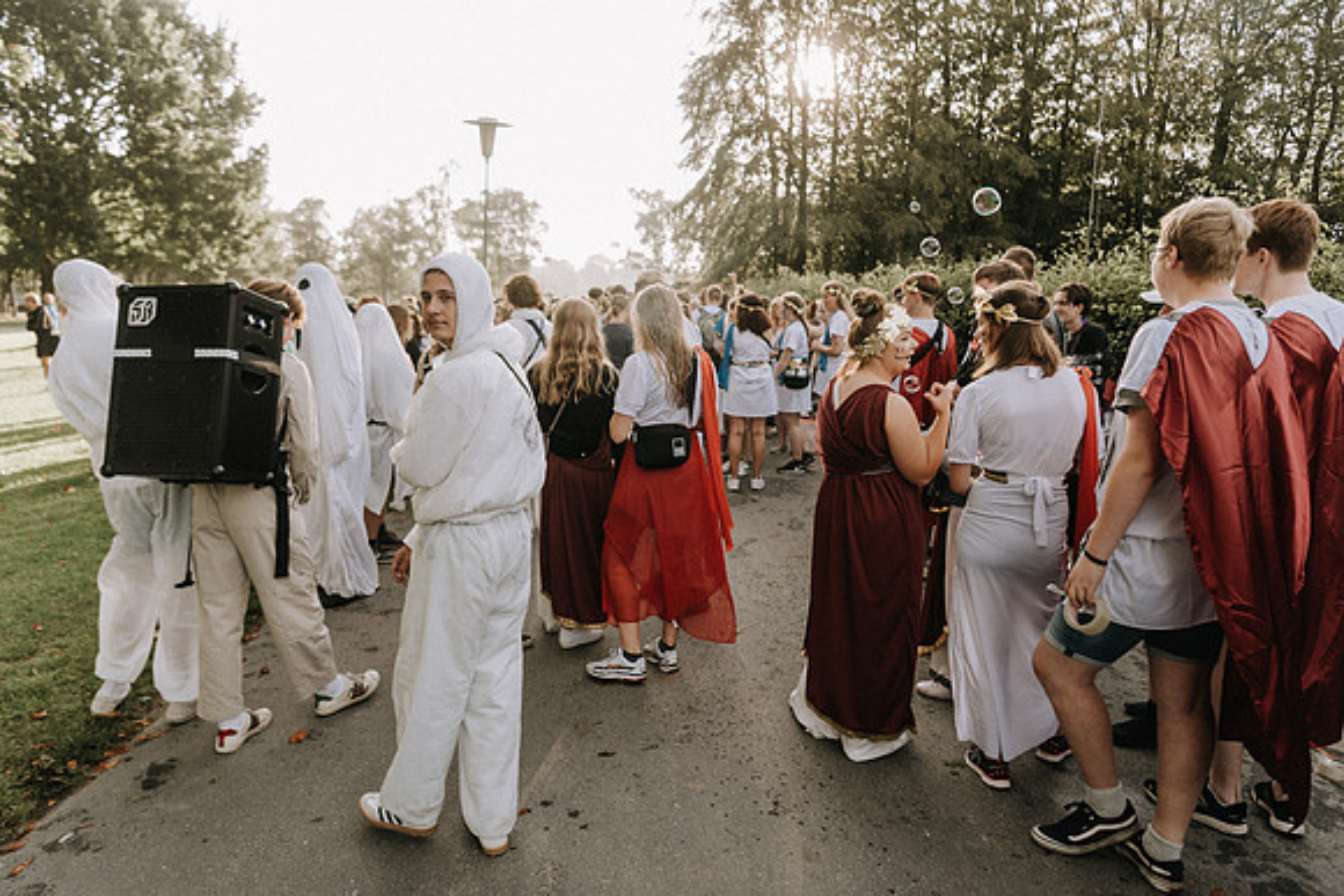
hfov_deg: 73.7
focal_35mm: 24
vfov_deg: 53.2
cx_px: 672
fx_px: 896
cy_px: 448
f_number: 2.8
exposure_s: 1/400
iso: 100
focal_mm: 24
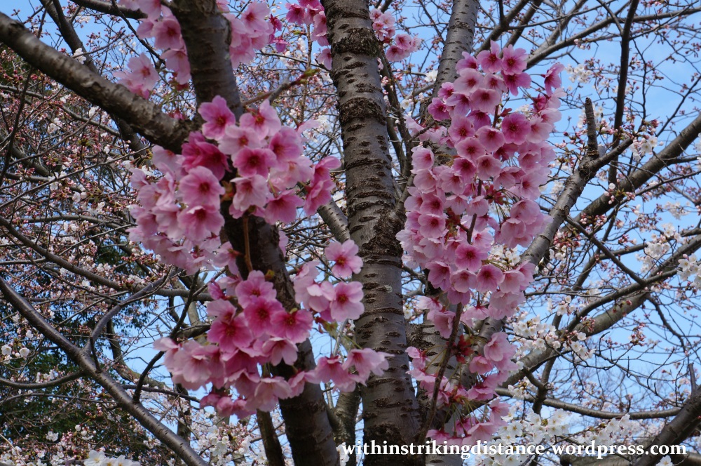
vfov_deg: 21.0
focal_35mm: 64
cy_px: 233
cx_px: 350
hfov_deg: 31.2
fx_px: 1254
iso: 200
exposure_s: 1/125
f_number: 11
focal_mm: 43
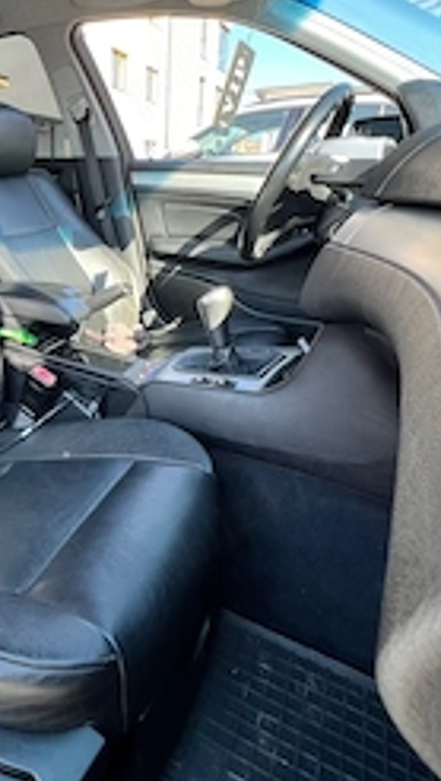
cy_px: 317
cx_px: 48
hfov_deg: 45.2
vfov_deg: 77.8
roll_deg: +1.3
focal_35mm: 23
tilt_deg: -12.8
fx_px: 477
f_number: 1.8
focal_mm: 1.57
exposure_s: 1/99
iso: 32
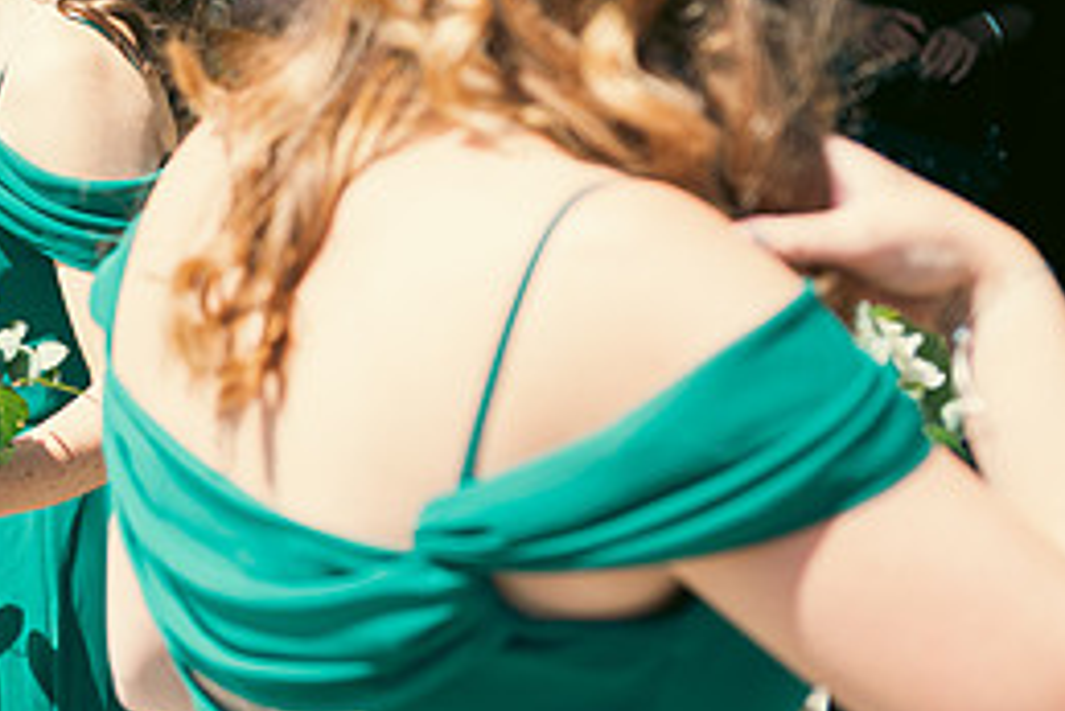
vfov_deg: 14.4
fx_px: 2782
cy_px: 43
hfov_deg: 20.9
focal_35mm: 94
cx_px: 0
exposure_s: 1/500
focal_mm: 42
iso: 100
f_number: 3.5
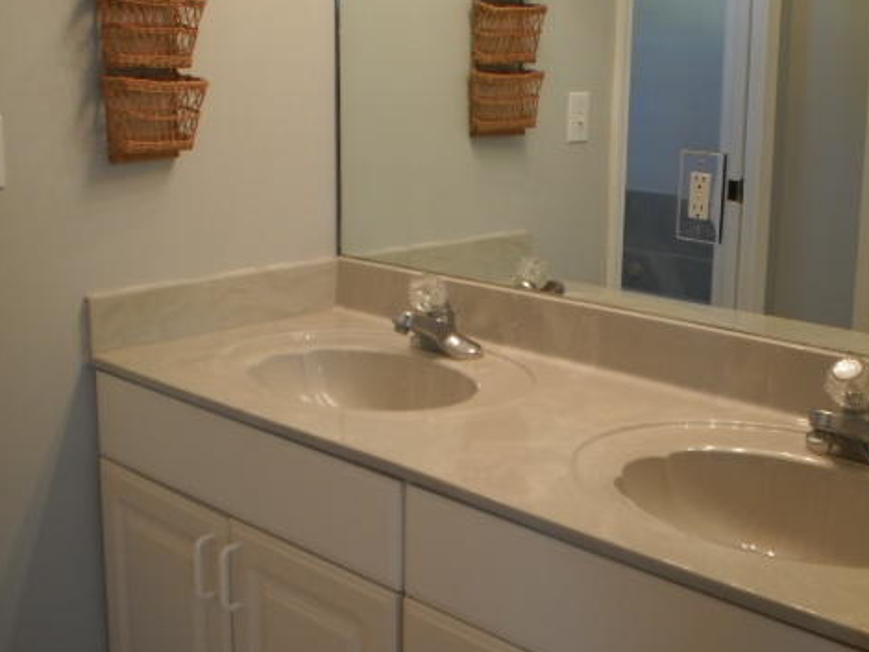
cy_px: 288
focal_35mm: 49
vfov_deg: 29.7
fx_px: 1231
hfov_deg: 38.8
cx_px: 481
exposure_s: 1/30
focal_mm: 6.3
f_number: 3.1
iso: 100
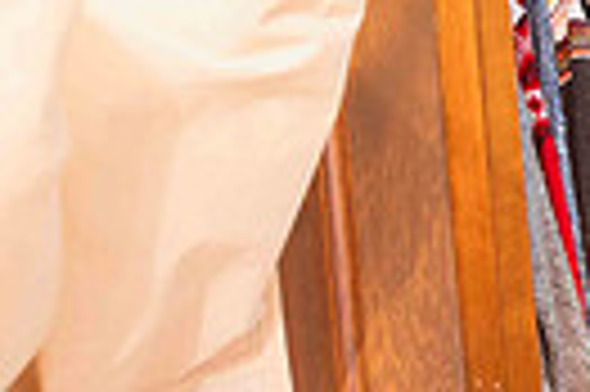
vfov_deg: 19.3
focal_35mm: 69
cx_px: 1090
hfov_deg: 20.1
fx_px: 1129
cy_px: 36
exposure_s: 2
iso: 200
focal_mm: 10
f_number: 5
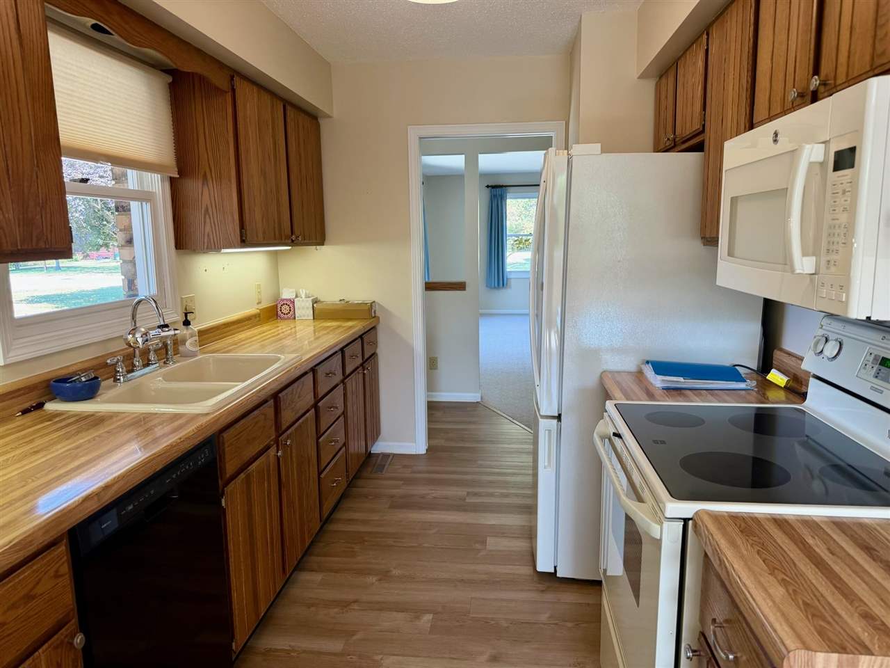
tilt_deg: -9.2
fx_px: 617
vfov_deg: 56.8
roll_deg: +0.5
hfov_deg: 71.6
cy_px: 334
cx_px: 445
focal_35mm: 24
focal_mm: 6.76
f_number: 1.78
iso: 125
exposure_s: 1/120
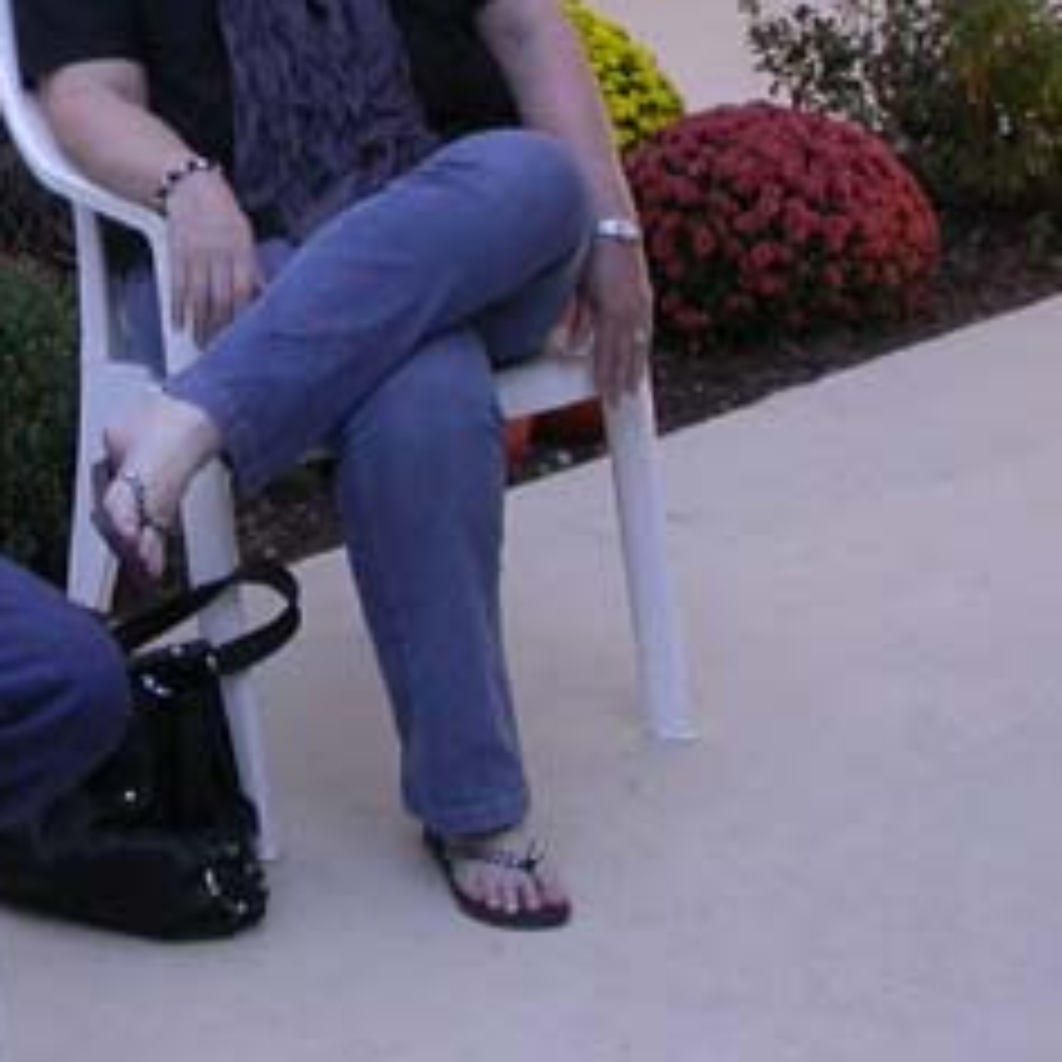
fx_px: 3957
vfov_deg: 15.2
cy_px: 194
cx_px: -54
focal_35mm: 114
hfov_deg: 15.0
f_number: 4.7
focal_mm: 7.85
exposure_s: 1/122
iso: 100
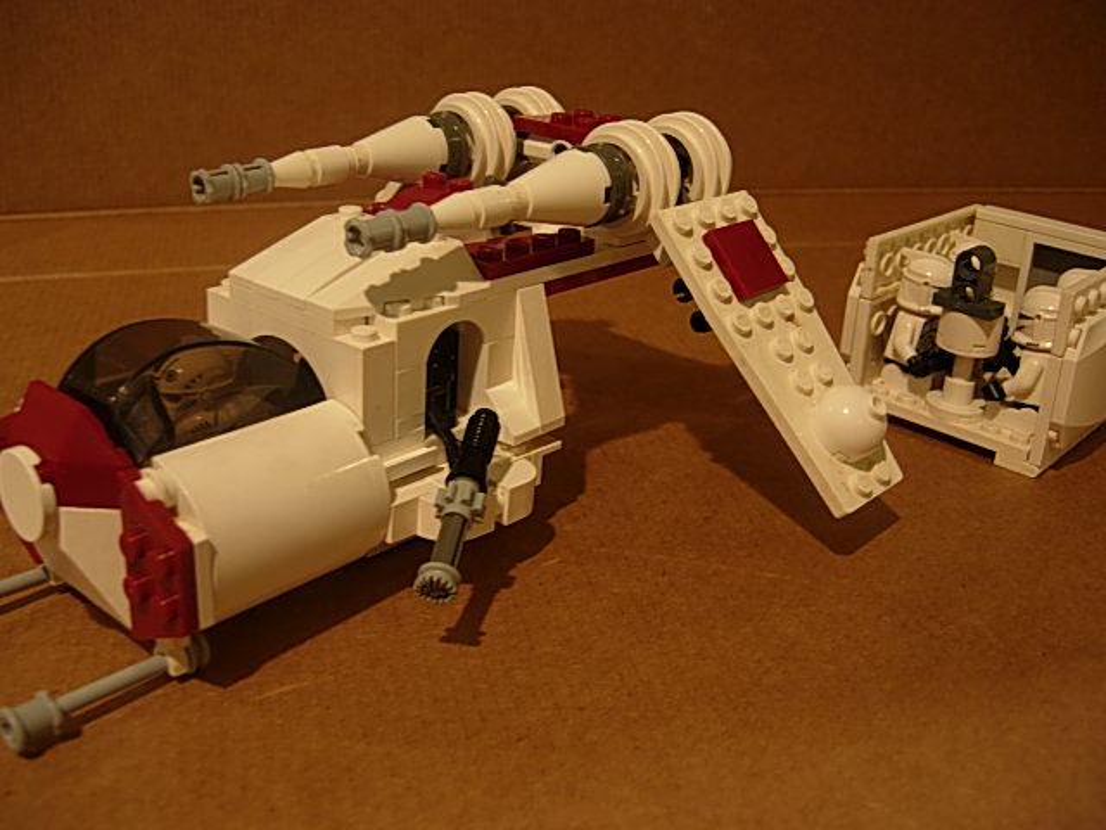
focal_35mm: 36
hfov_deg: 51.4
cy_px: 415
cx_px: 553
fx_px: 1150
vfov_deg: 39.7
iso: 50
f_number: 2.7
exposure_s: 1/4.6
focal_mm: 7.5
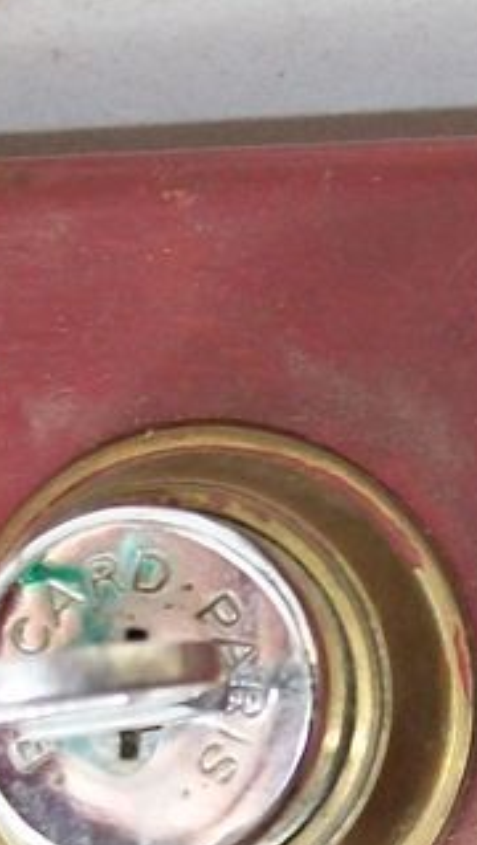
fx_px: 2602
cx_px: 570
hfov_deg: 10.3
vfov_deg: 18.3
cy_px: 622
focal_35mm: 116
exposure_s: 1/60
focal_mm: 6.1
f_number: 2.7
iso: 160
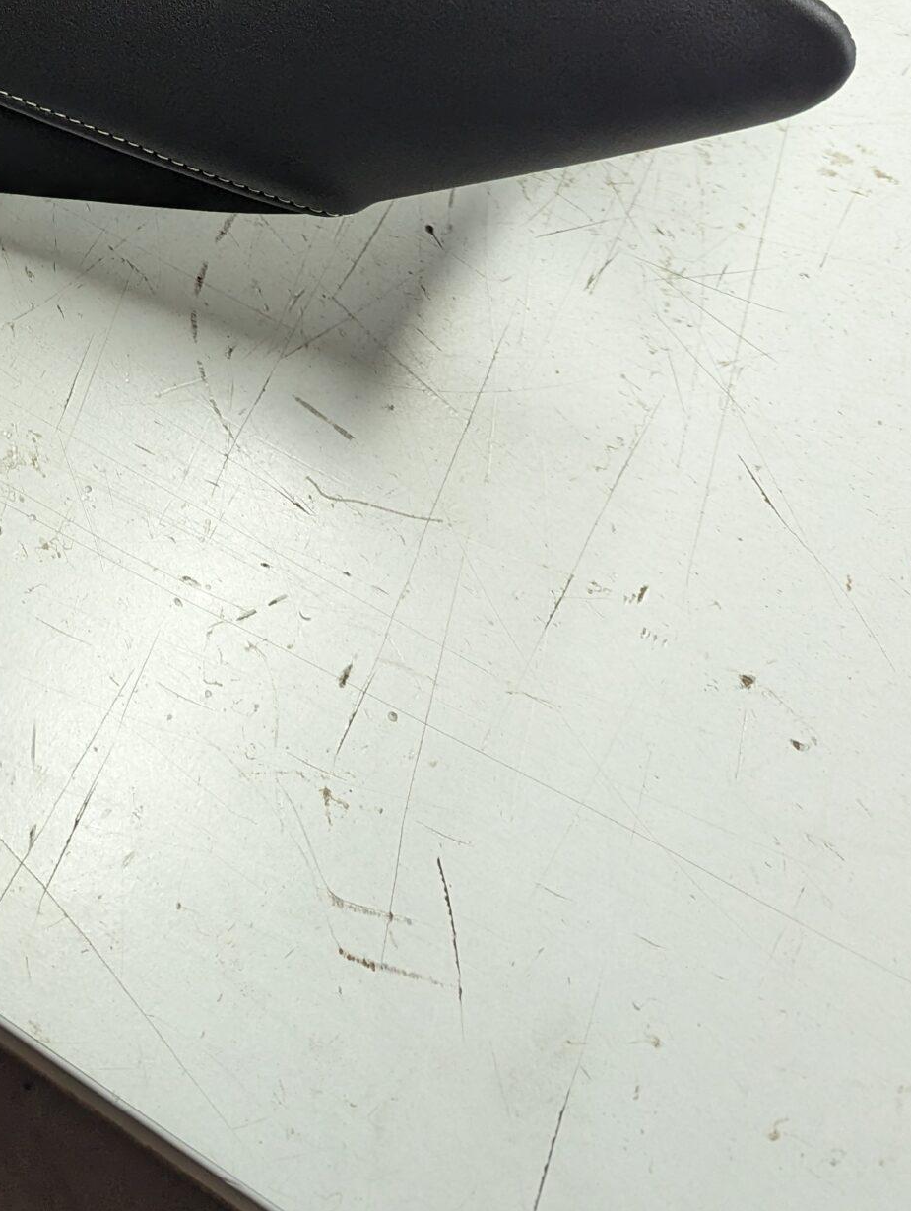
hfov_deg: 27.3
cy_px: 45
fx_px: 1751
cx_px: -24
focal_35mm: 50
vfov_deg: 35.1
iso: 286
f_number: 1.85
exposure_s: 1/100
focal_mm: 6.81
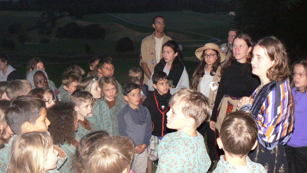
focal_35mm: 40
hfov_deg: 50.5
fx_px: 326
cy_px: 64
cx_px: 155
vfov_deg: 29.6
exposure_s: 1/250
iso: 400
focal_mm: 6
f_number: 2.8
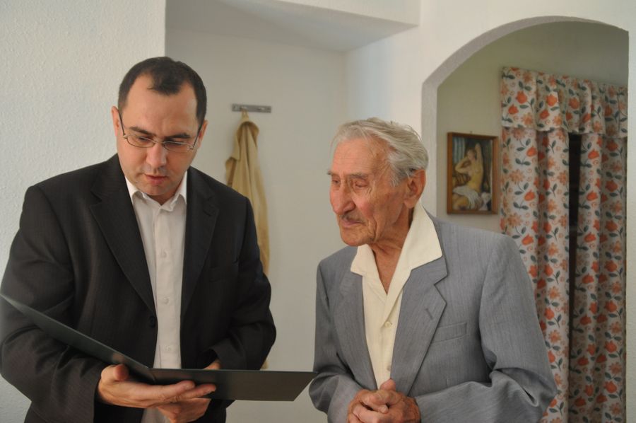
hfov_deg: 51.3
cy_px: 212
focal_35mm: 38
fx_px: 662
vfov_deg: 35.4
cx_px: 318
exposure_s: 1/30
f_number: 3.8
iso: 900
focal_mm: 25
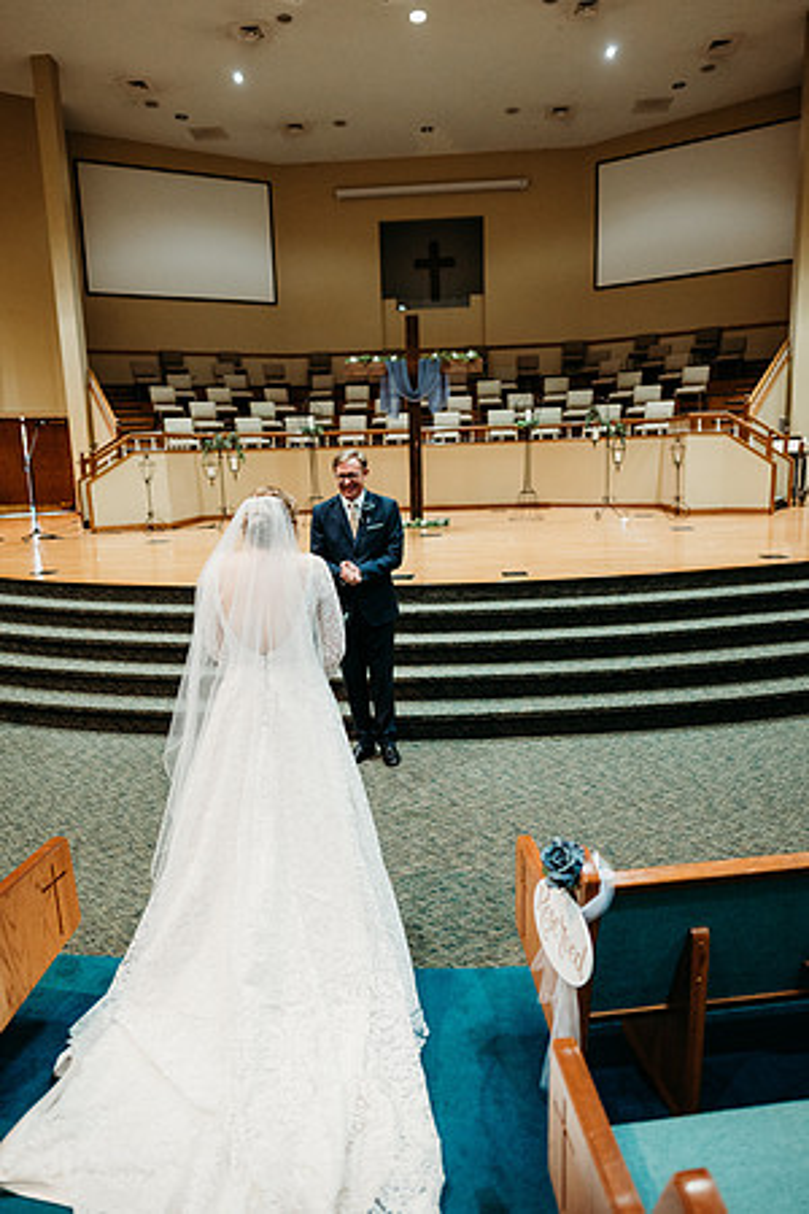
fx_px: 809
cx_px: 404
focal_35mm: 24
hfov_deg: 53.1
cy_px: 607
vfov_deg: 73.7
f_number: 1.8
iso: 2000
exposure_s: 1/125
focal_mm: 24
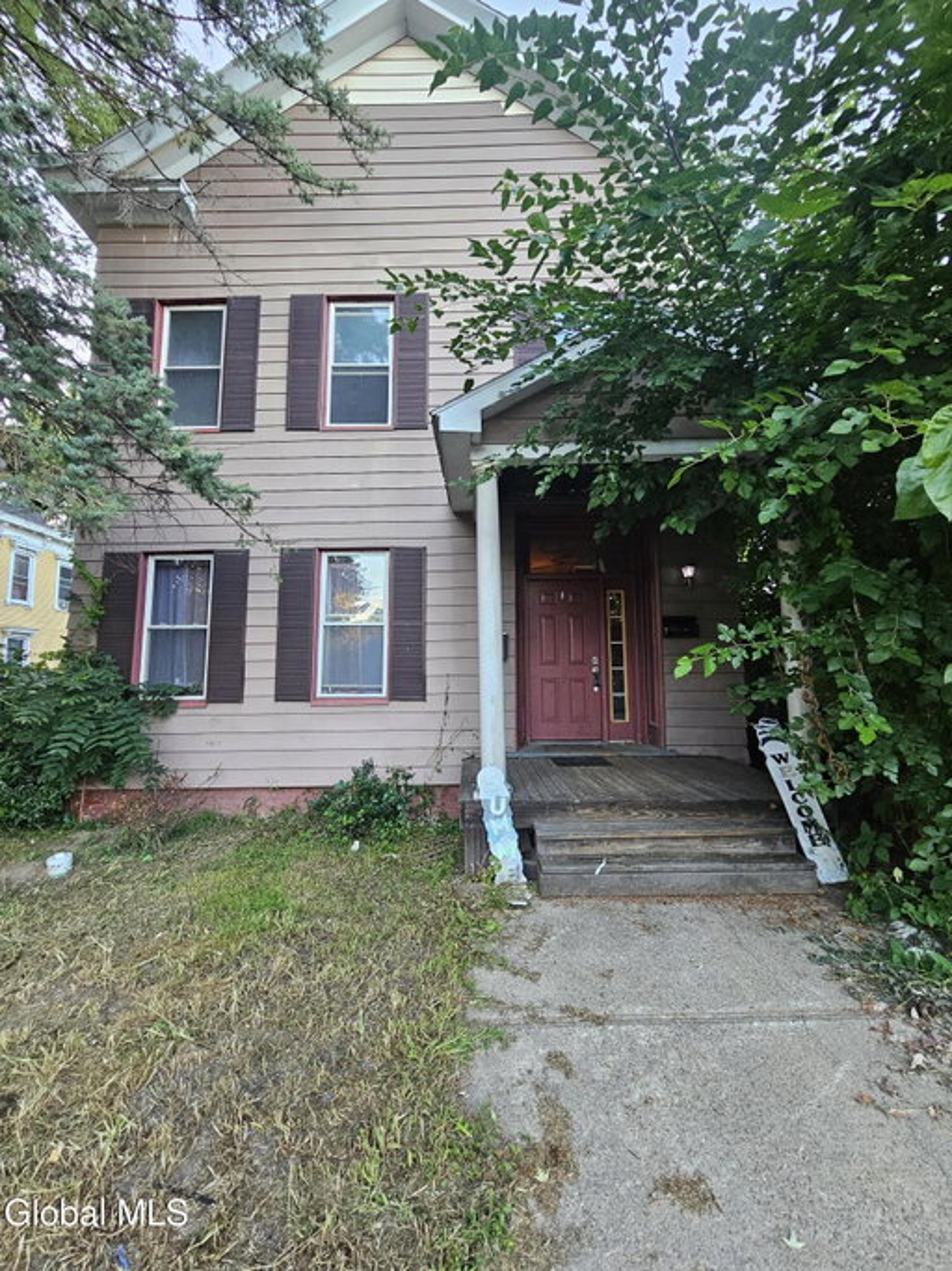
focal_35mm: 13
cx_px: 476
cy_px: 636
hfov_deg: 89.9
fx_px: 477
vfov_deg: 106.2
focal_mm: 2.2
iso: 200
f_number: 2.2
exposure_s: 1/60
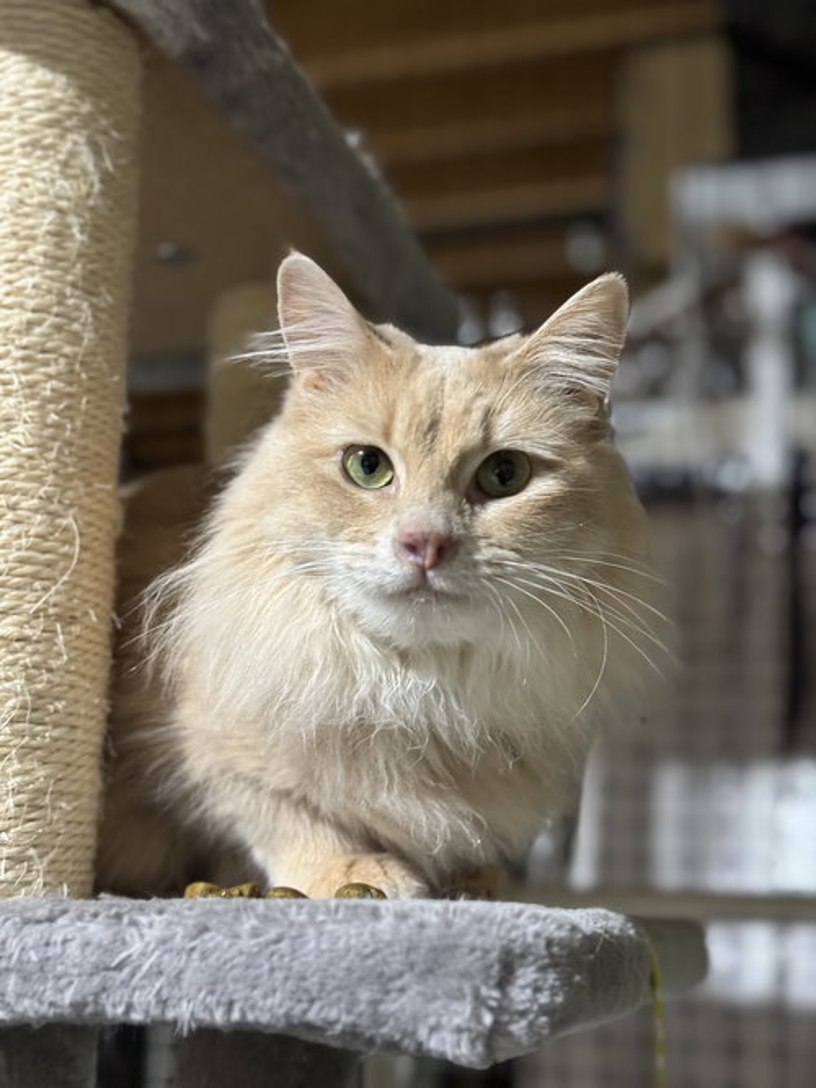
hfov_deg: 30.3
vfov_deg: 39.7
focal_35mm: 48
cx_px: 408
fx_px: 1509
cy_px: 544
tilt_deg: +12.8
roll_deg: -1.3
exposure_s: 1/31
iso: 500
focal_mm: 6.76
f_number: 1.78
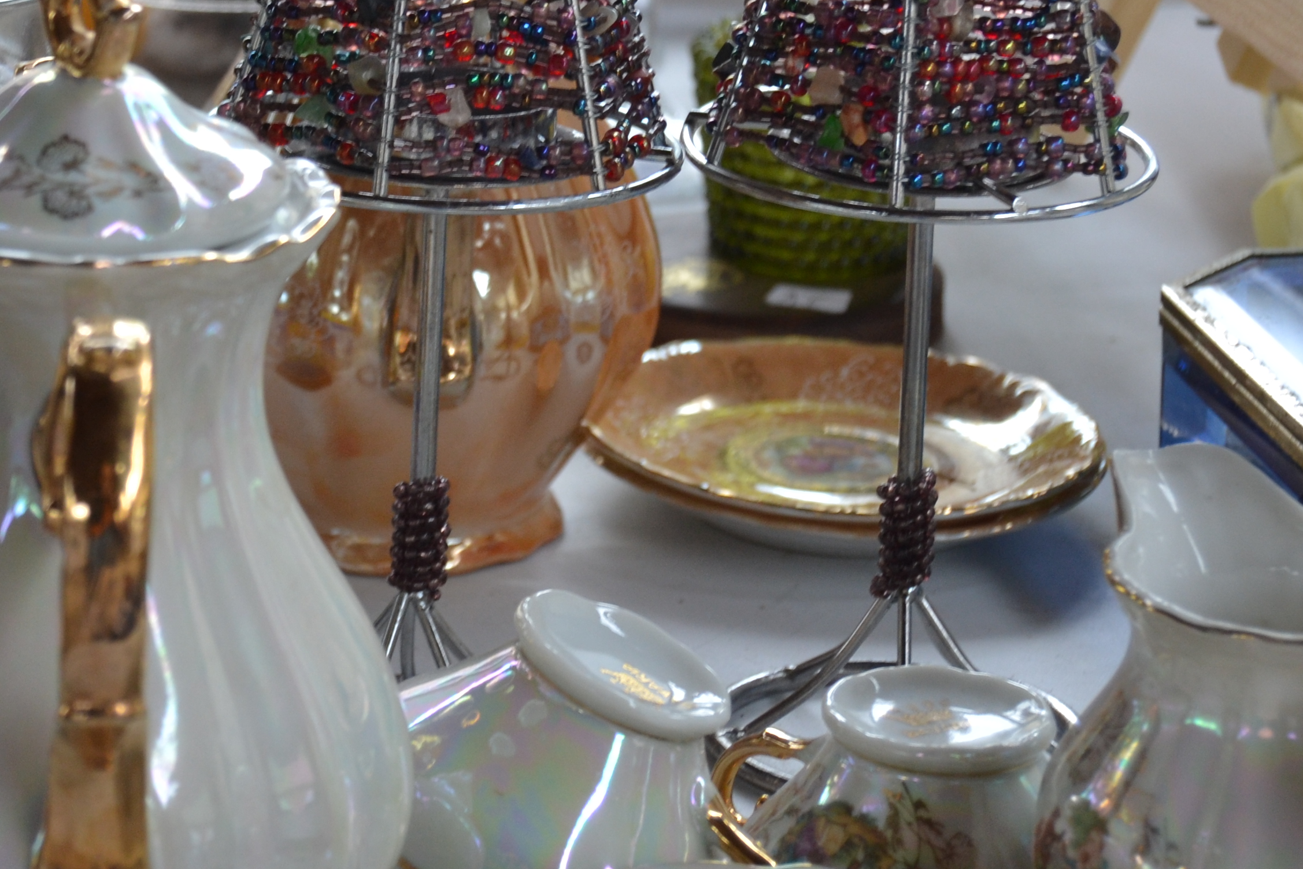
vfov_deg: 9.9
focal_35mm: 138
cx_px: 305
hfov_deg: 14.8
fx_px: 4995
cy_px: -17
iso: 400
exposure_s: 1/50
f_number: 5.3
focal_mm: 45
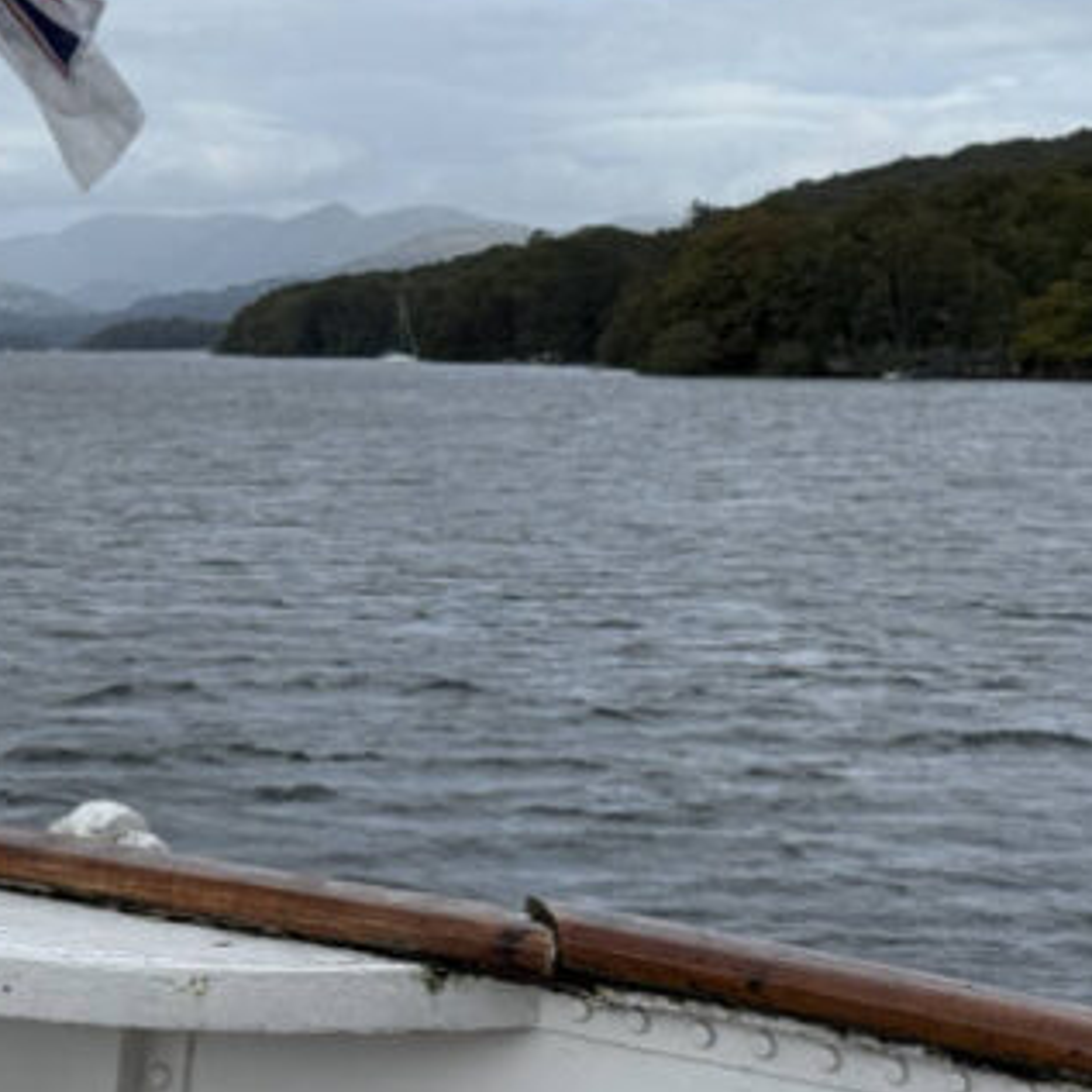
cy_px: 265
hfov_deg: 16.2
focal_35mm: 107
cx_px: 282
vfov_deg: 16.2
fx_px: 3819
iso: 64
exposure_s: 1/5587
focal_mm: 6.8
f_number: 1.8
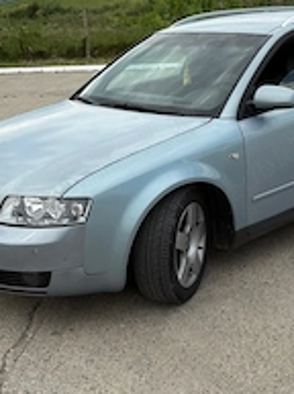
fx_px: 614
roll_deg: +5.0
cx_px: 172
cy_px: 178
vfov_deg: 35.6
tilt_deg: -15.7
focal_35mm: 54
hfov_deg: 26.9
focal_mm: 5.96
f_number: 1.6
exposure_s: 1/2865
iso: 50
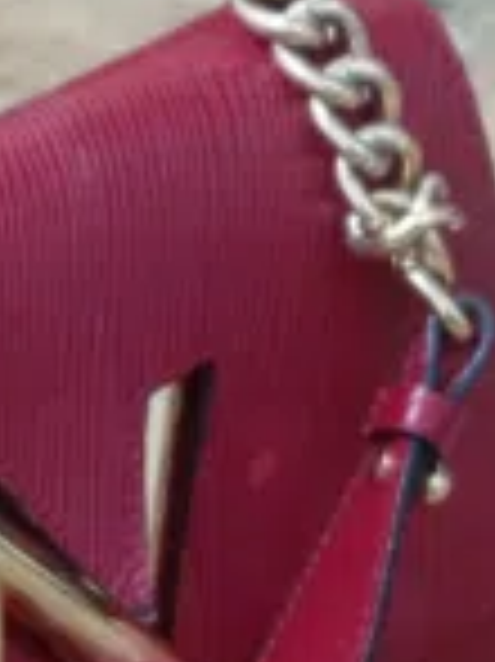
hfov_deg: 10.0
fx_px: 2807
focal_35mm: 147
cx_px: 58
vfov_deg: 13.4
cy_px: 552
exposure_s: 1/20
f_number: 1.8
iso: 954
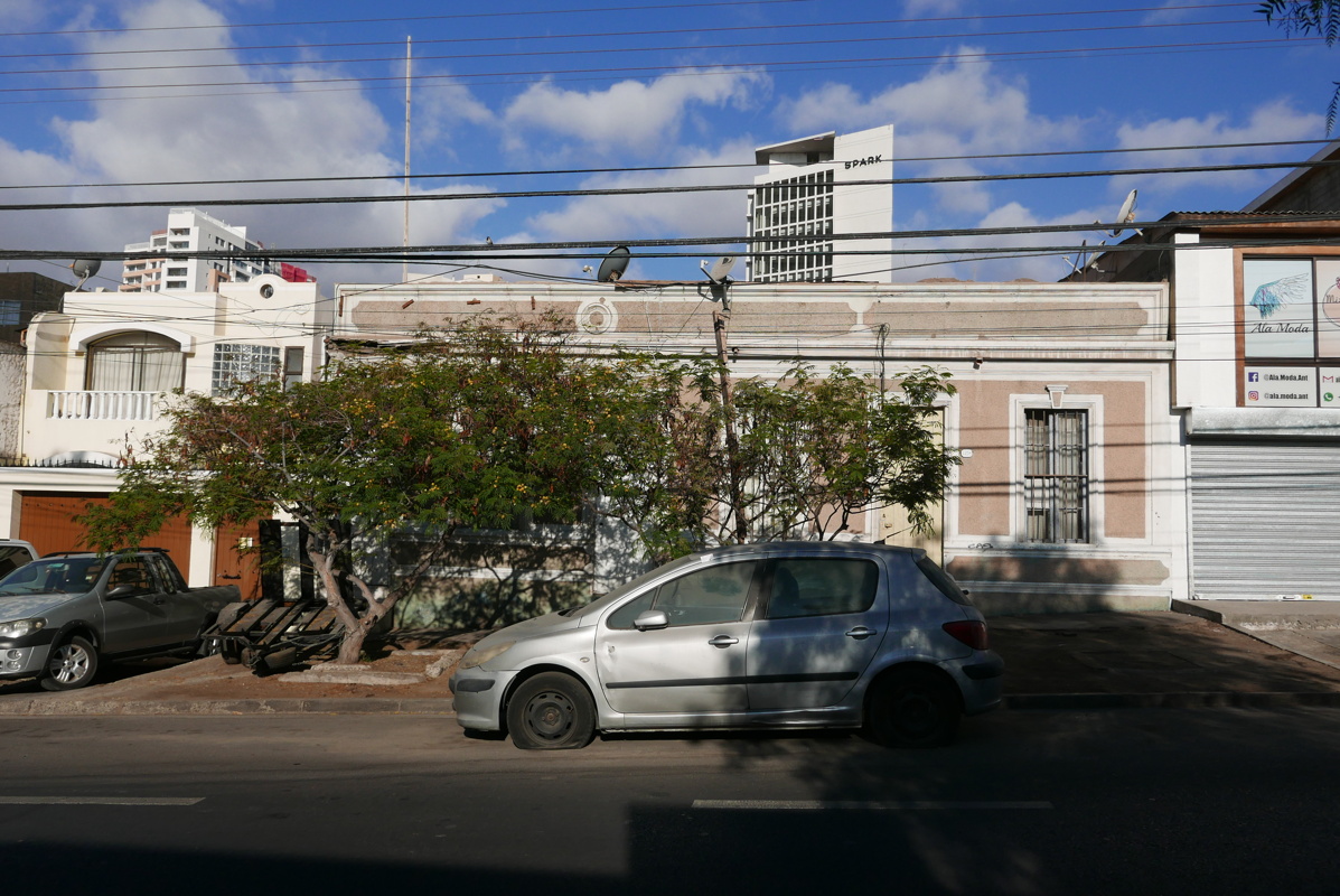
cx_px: 670
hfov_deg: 61.9
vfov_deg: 43.7
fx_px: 1117
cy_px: 448
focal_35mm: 30
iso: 200
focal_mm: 13.4
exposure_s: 1/1300
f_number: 5.6
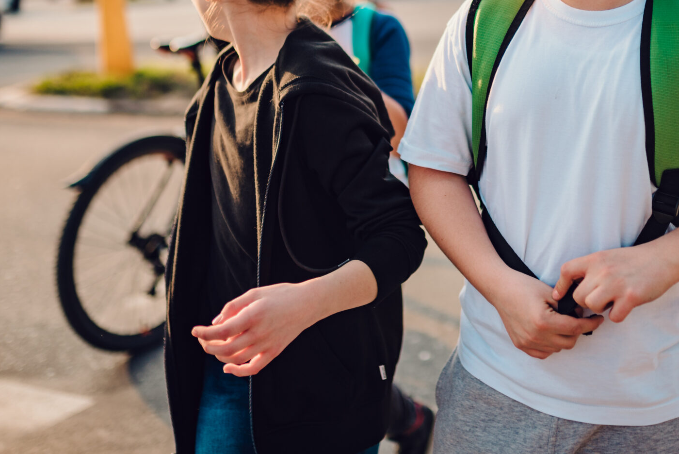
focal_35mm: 64
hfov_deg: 31.0
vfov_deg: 20.9
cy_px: 70
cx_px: 492
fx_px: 1208
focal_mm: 35
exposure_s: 1/2000
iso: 100
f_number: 1.4
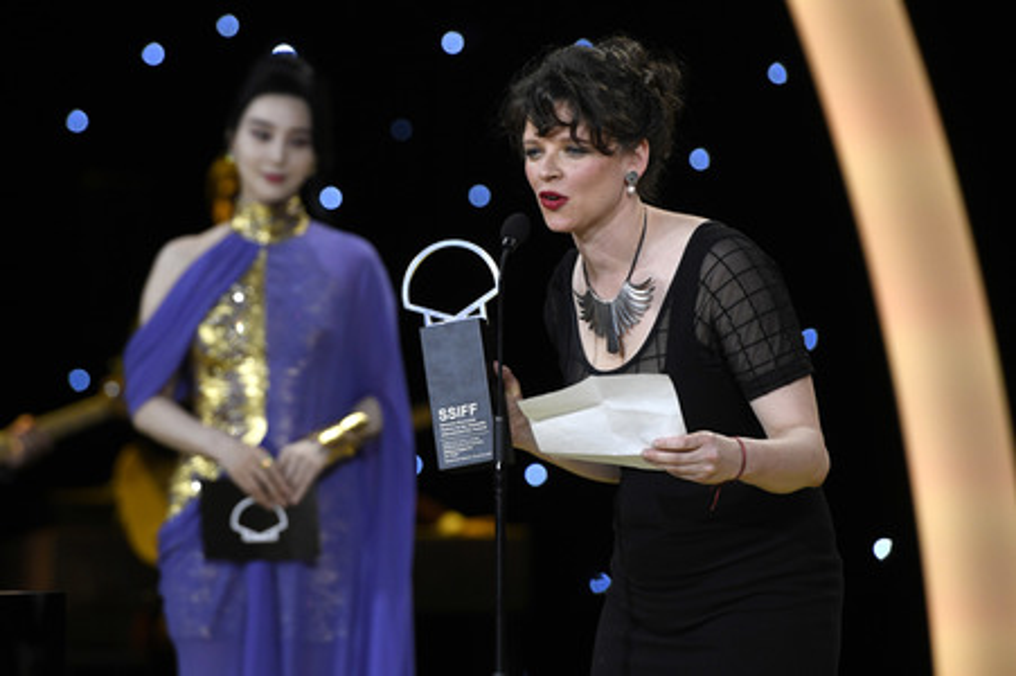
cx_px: 508
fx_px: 5640
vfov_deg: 6.9
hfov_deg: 10.3
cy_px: 338
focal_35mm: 200
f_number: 4
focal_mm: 200
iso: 2000
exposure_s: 1/320
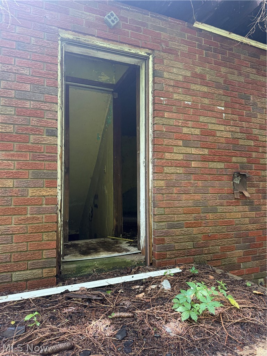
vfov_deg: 71.6
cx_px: 134
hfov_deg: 56.8
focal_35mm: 24
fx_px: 247
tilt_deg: +5.0
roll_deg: +0.4
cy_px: 178
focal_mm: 6.76
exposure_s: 1/103
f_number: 1.78
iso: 200
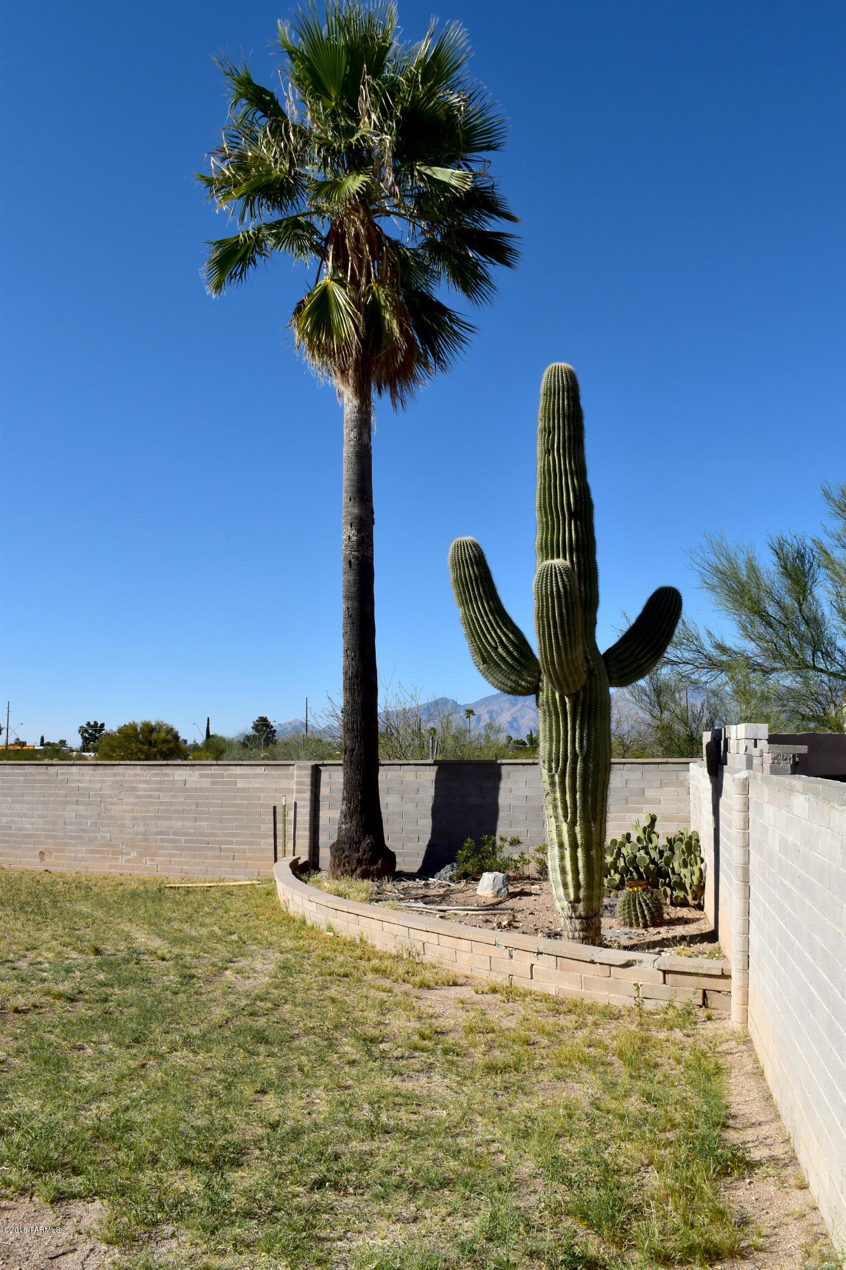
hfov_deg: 47.9
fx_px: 952
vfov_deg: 67.4
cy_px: 635
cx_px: 423
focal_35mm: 27
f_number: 11
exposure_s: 1/500
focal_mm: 18
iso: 320
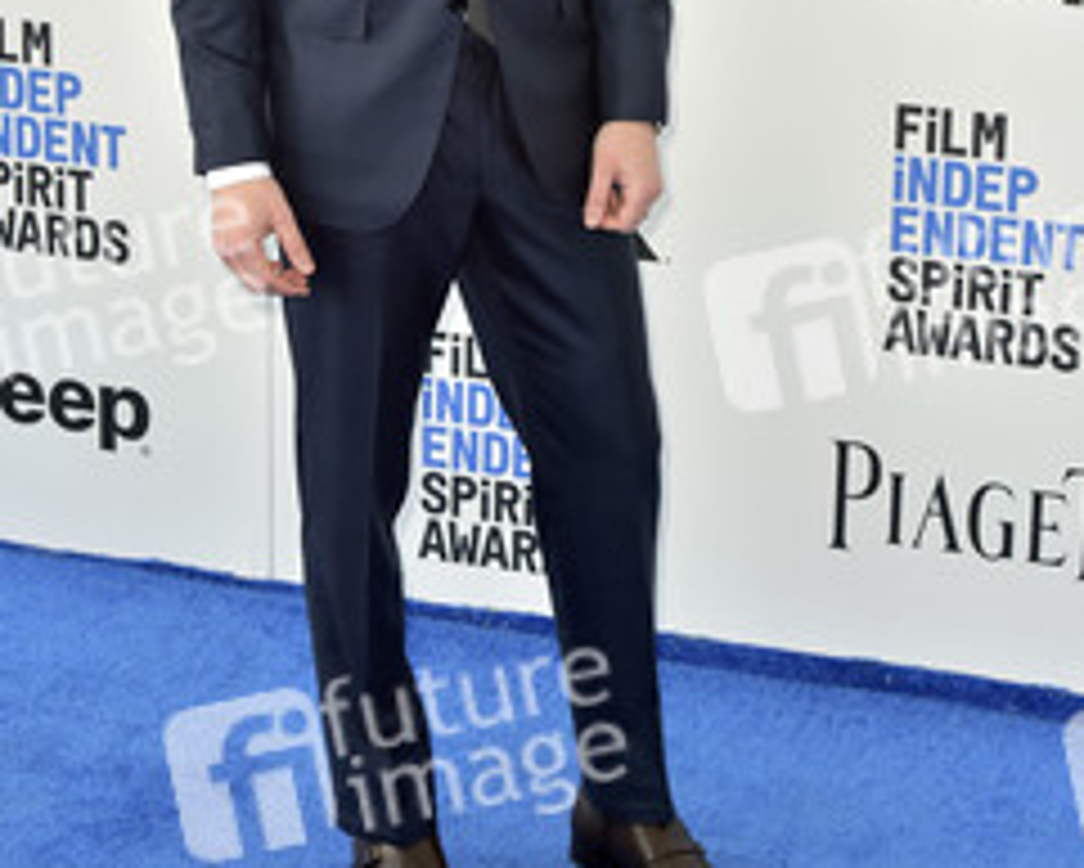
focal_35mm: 109
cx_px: 529
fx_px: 3498
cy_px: 81
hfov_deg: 17.6
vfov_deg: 14.0
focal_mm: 70
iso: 500
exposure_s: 1/320
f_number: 6.3
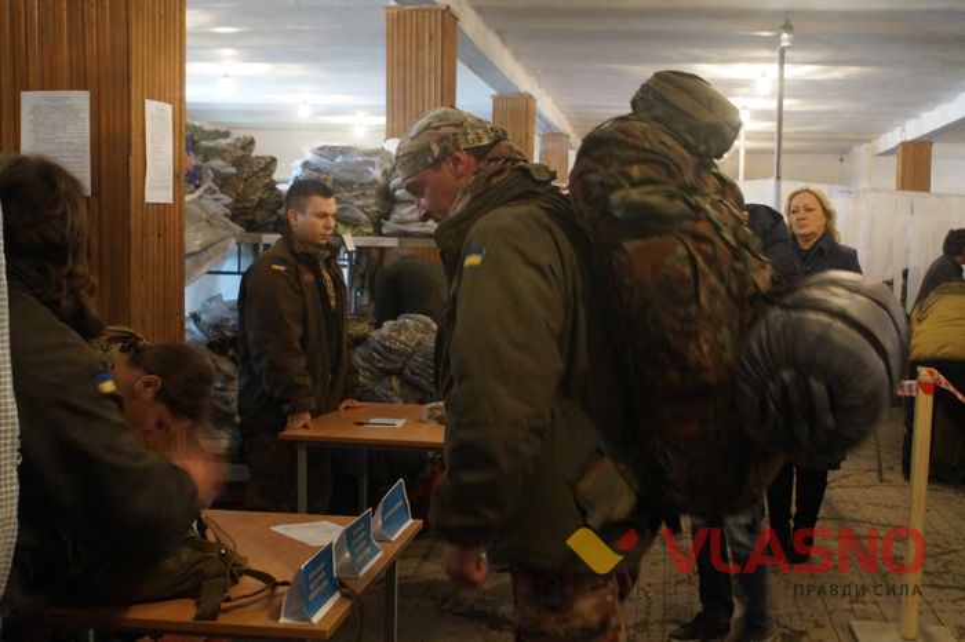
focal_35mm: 39
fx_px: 1045
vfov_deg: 34.2
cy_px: 321
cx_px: 482
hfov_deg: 49.6
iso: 3200
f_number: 4.5
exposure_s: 1/10
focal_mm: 26
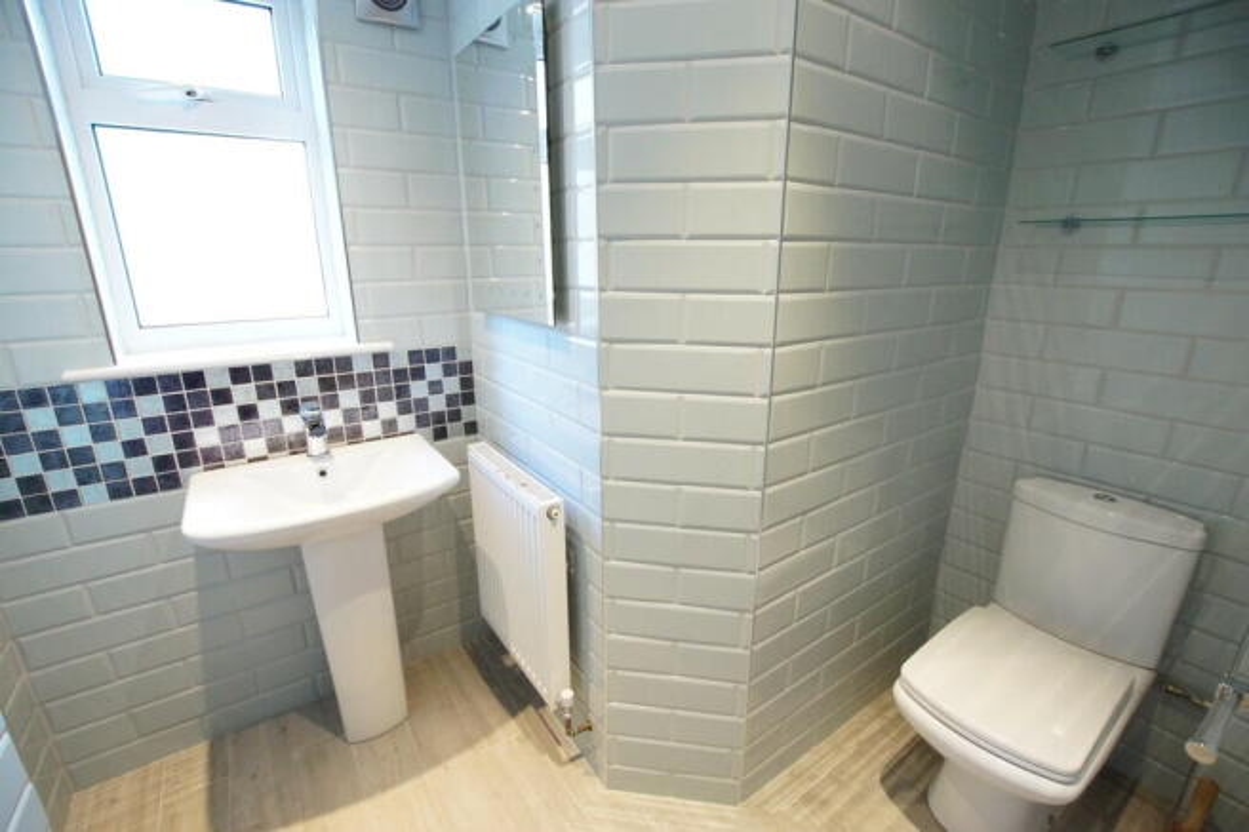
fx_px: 520
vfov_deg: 77.3
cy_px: 416
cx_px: 624
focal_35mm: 15
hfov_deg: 100.4
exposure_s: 1/60
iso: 2000
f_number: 4
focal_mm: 10
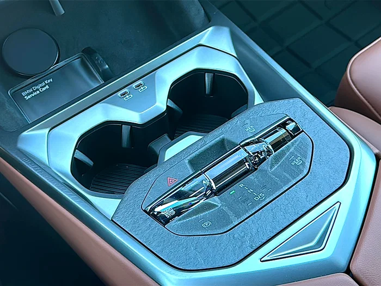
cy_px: 143
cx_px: 190
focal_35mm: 43
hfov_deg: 43.9
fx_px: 473
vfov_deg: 33.6
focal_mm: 6.86
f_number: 1.78
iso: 50
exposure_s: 1/45
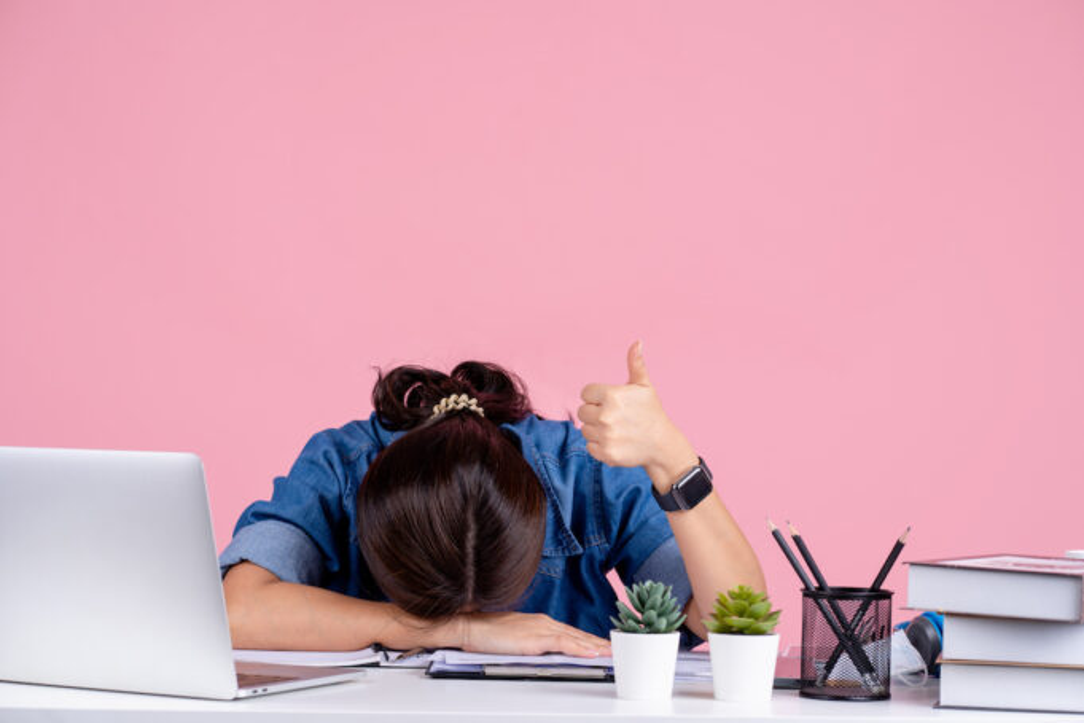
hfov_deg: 23.9
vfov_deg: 16.1
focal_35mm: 85
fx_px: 2559
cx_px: 542
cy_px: 362
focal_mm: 85
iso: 100
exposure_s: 1/125
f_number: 7.1
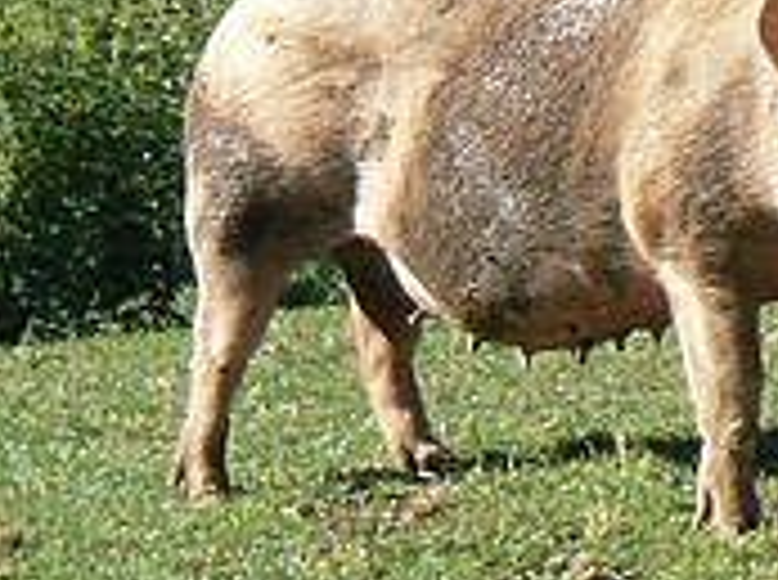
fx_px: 4418
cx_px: 1136
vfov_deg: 7.4
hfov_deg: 9.8
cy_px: -261
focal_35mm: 197
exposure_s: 1/1300
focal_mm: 8.4
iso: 400
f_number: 5
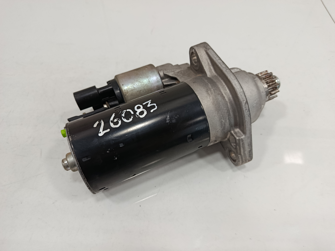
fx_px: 232
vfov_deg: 56.8
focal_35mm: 24
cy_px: 126
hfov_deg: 71.6
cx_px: 168
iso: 942
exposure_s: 1/100
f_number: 1.7
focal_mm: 5.24
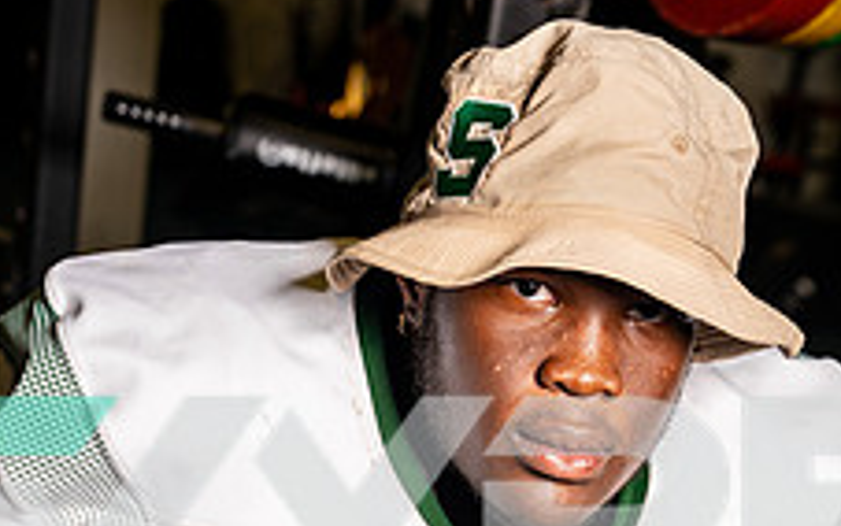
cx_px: 448
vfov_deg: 11.9
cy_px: 774
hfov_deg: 19.8
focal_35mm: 105
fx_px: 2407
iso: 320
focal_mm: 52
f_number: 4.5
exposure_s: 1/500
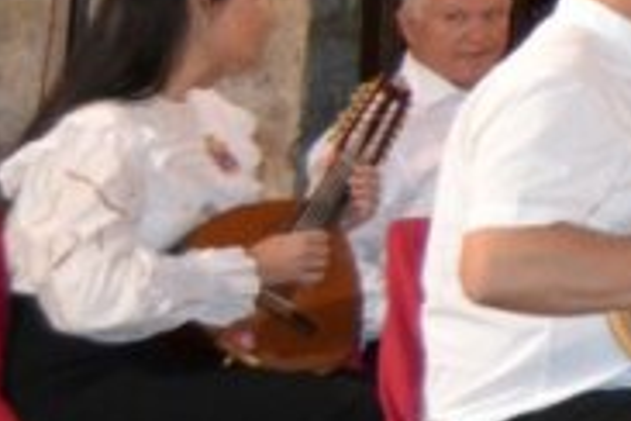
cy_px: -461
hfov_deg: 8.4
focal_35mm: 189
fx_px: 3312
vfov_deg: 7.0
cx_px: 2117
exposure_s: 1/60
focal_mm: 18
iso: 1250
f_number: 3.5
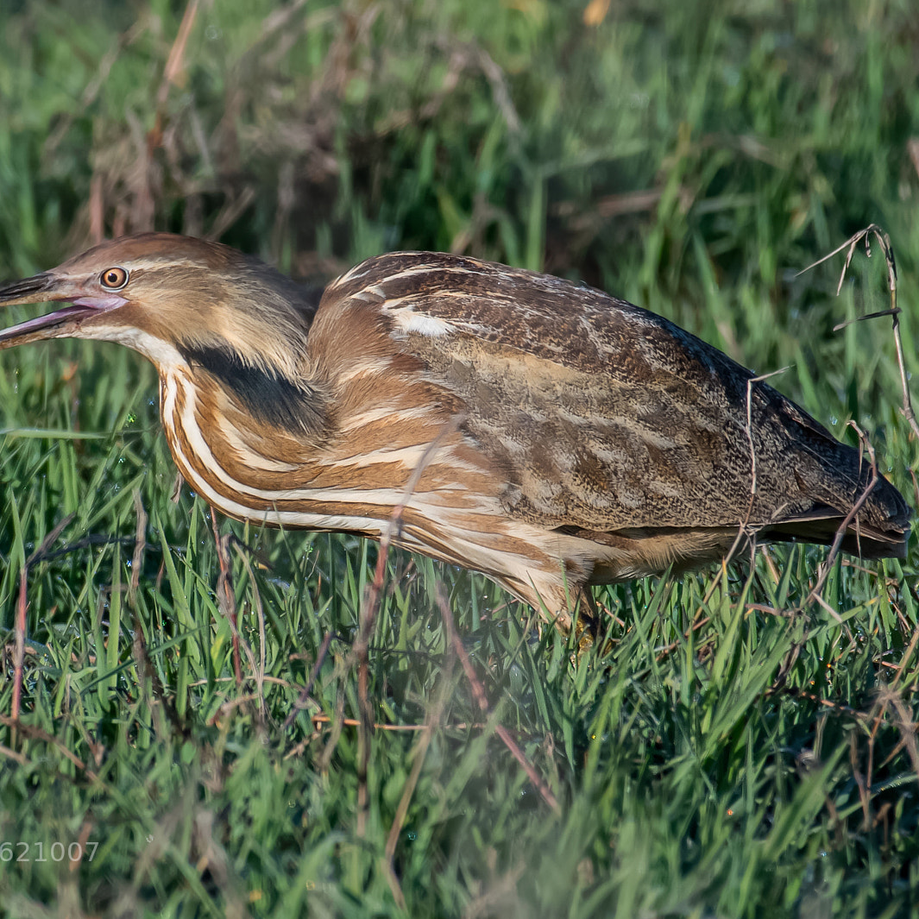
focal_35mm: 958
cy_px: 460
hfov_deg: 1.8
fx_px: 28775
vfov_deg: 1.8
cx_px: 338
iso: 500
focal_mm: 500
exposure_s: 1/1250
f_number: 6.3
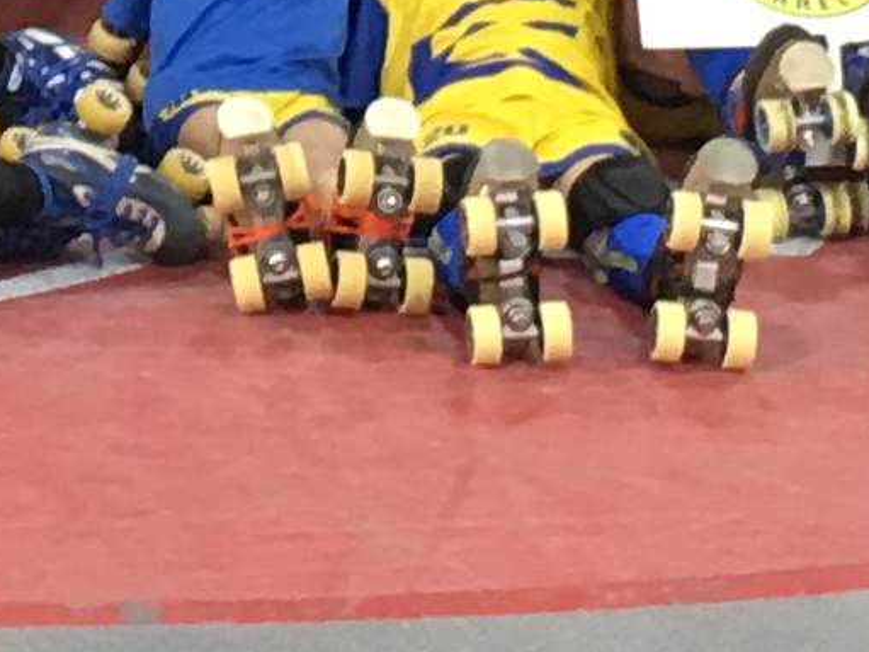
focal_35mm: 229
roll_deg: -1.0
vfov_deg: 6.3
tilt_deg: -3.8
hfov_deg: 8.5
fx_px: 5747
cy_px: -637
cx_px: -311
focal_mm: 4.15
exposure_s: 1/33
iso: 100
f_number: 2.2
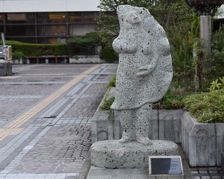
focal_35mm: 77
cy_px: 93
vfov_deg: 19.9
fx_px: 510
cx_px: 132
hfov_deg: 24.7
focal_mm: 40
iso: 400
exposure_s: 1/60
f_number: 4
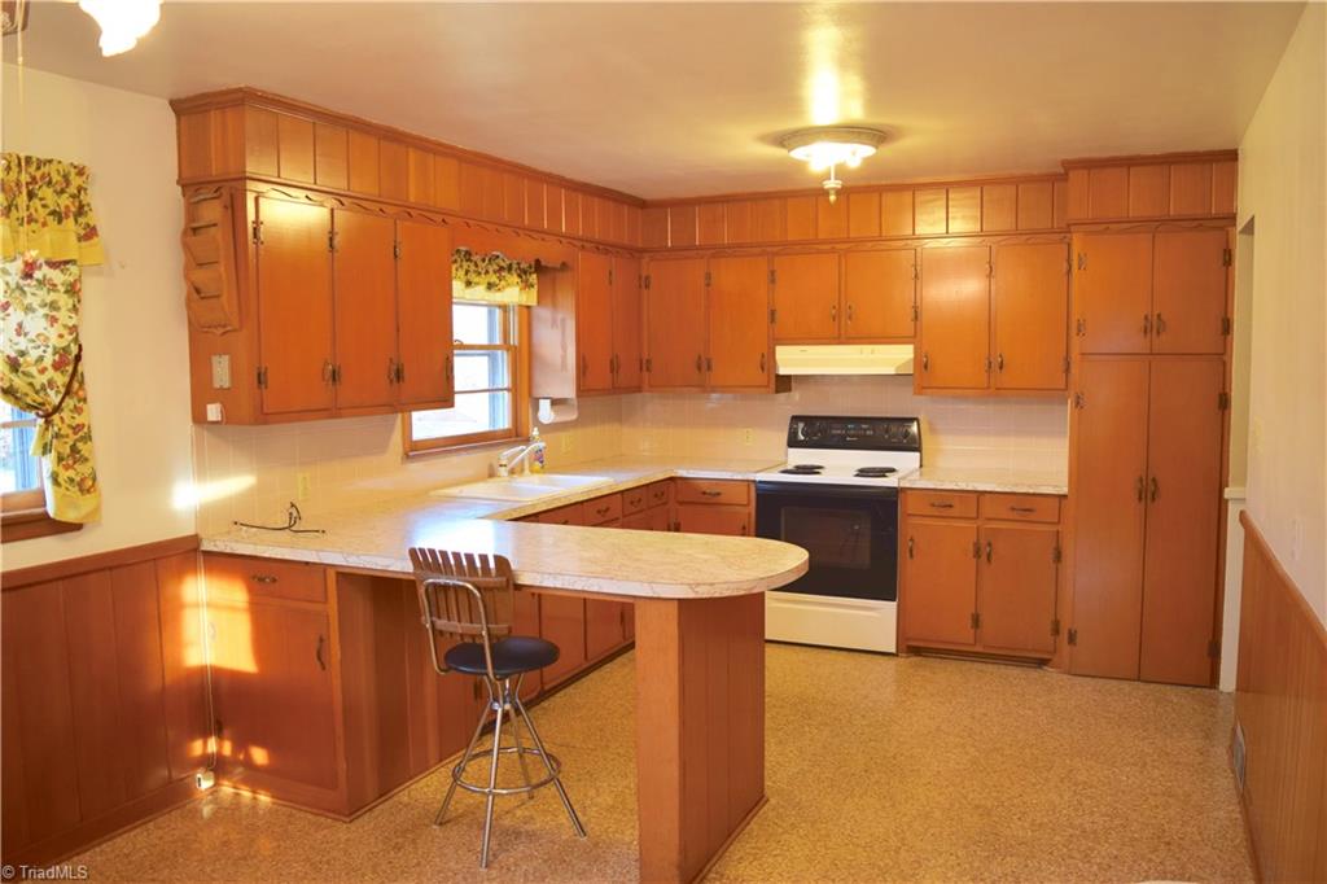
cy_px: 442
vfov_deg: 47.9
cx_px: 664
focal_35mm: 27
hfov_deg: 67.4
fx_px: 995
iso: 450
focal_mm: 18
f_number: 4
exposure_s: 1/60
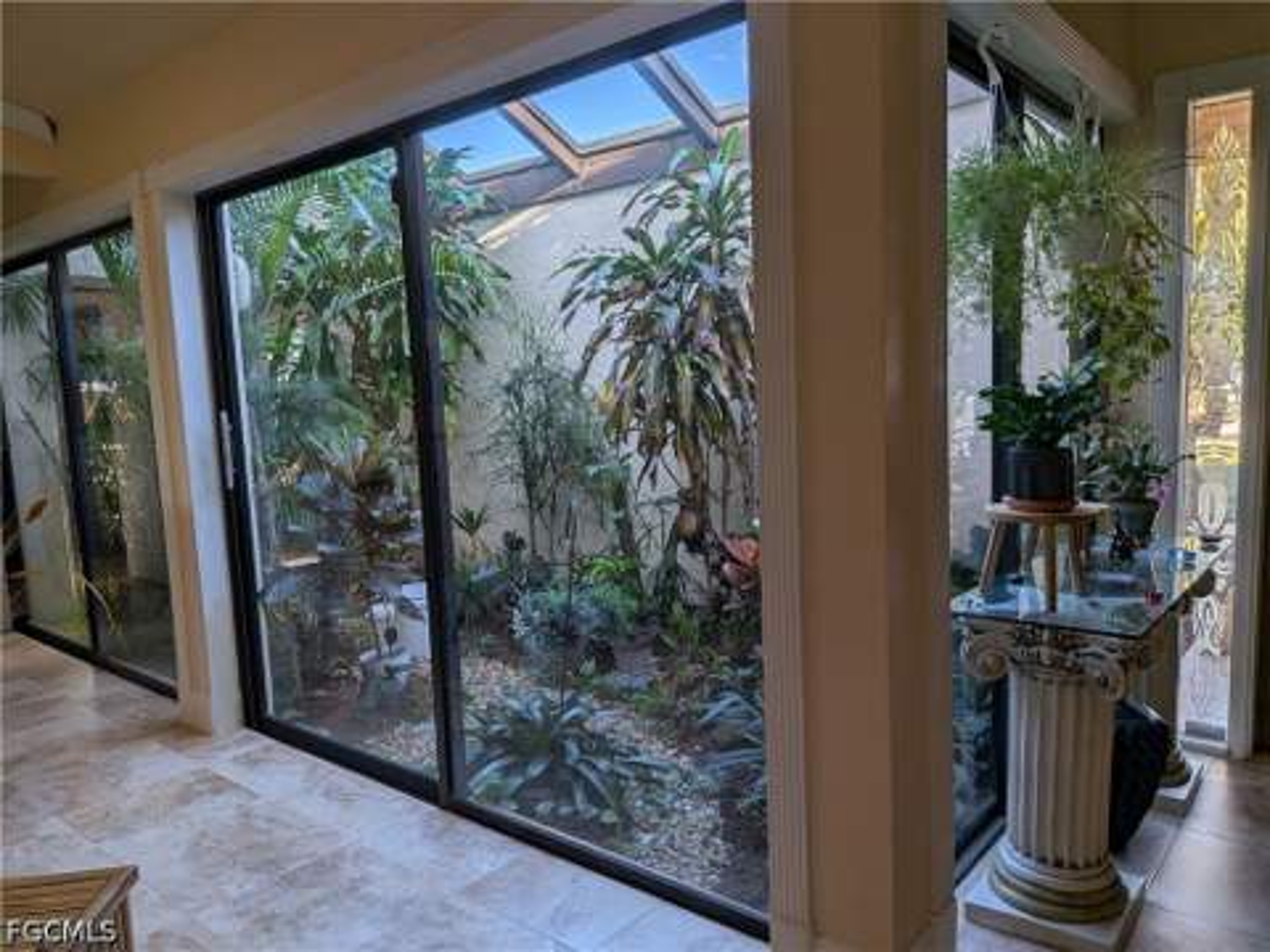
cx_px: 635
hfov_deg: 71.6
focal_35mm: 24
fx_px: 881
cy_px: 476
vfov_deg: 56.8
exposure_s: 1/377
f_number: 1.7
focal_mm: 4.53
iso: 25
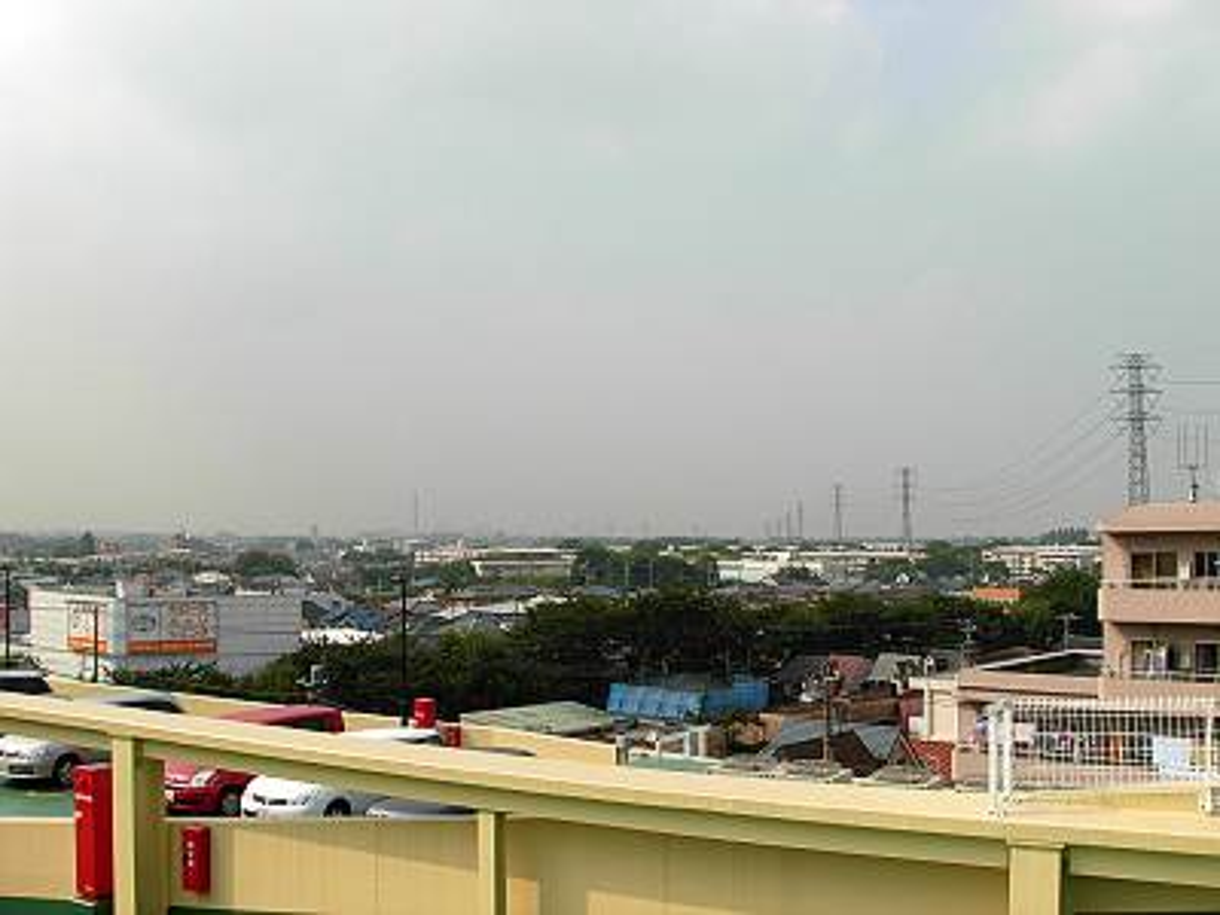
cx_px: 610
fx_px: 1339
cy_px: 458
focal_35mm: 38
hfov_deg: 49.0
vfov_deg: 37.7
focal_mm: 6.3
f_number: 4.9
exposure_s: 1/703
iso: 79
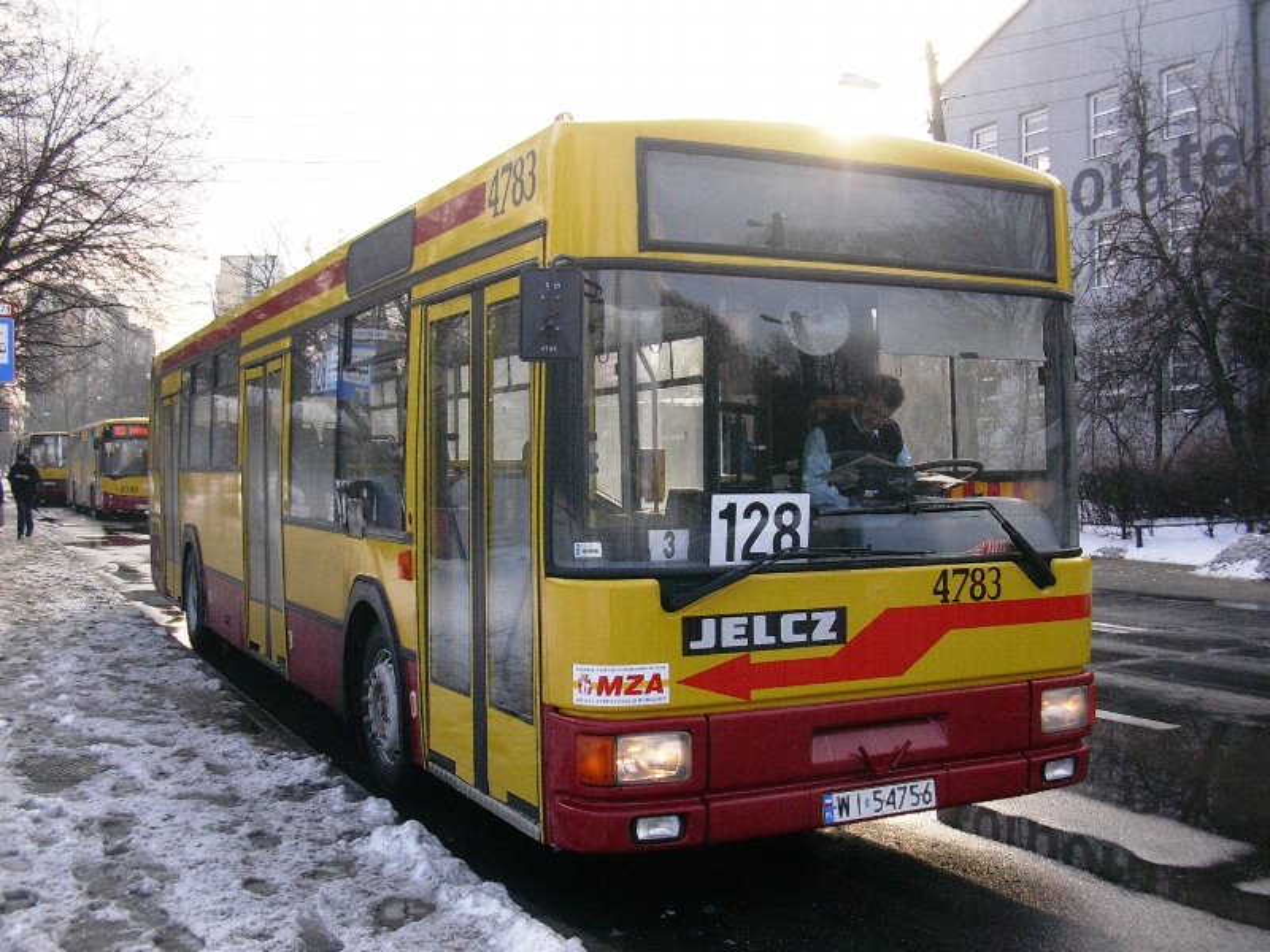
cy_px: 476
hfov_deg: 50.1
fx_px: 1357
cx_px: 635
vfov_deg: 38.7
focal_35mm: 37
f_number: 2.7
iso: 70
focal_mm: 5.6
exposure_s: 1/373
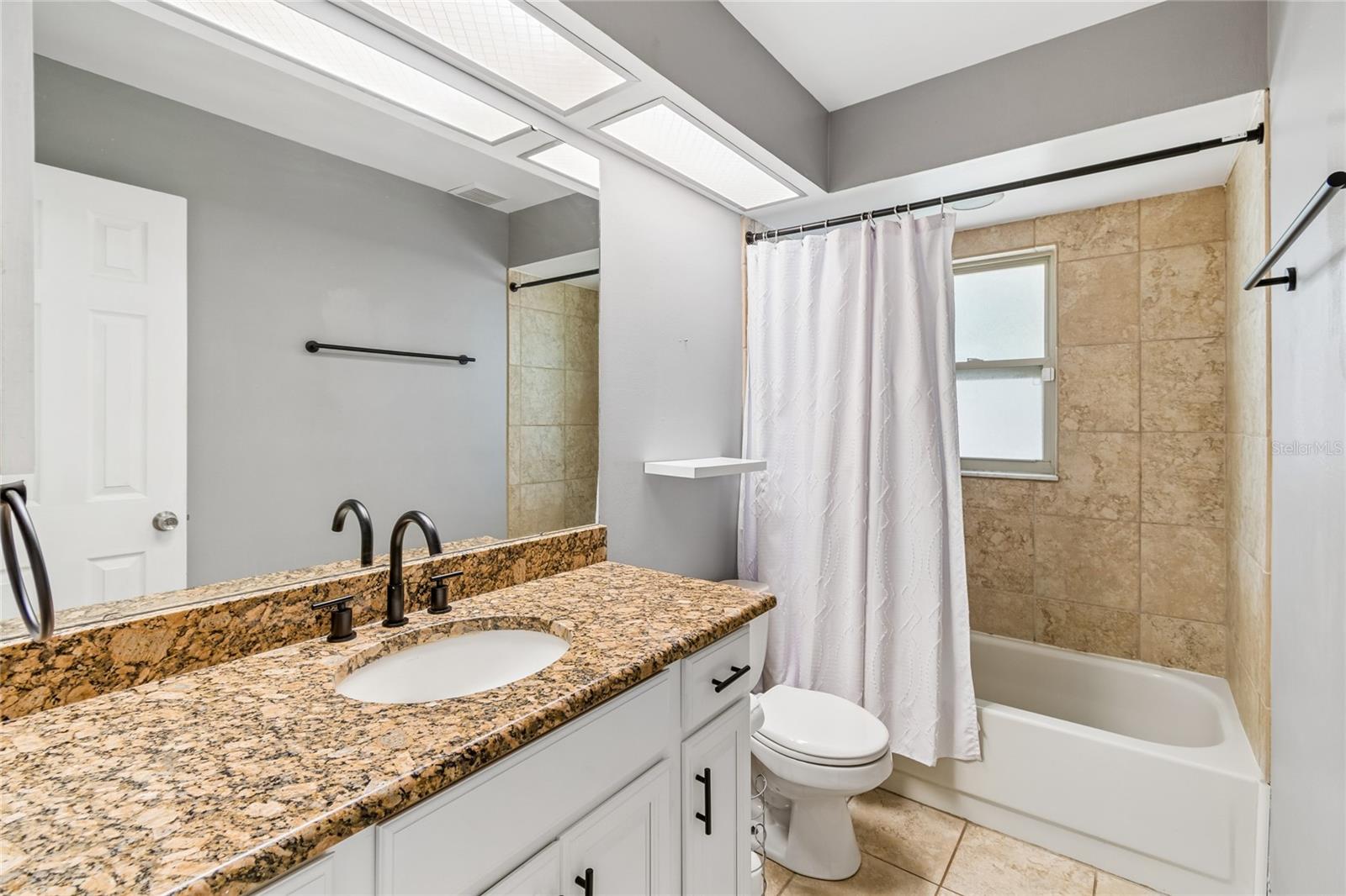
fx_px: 561
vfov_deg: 77.3
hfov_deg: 100.4
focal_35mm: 15
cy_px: 448
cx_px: 673
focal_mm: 10
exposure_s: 1/3.33
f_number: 7.1
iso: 100
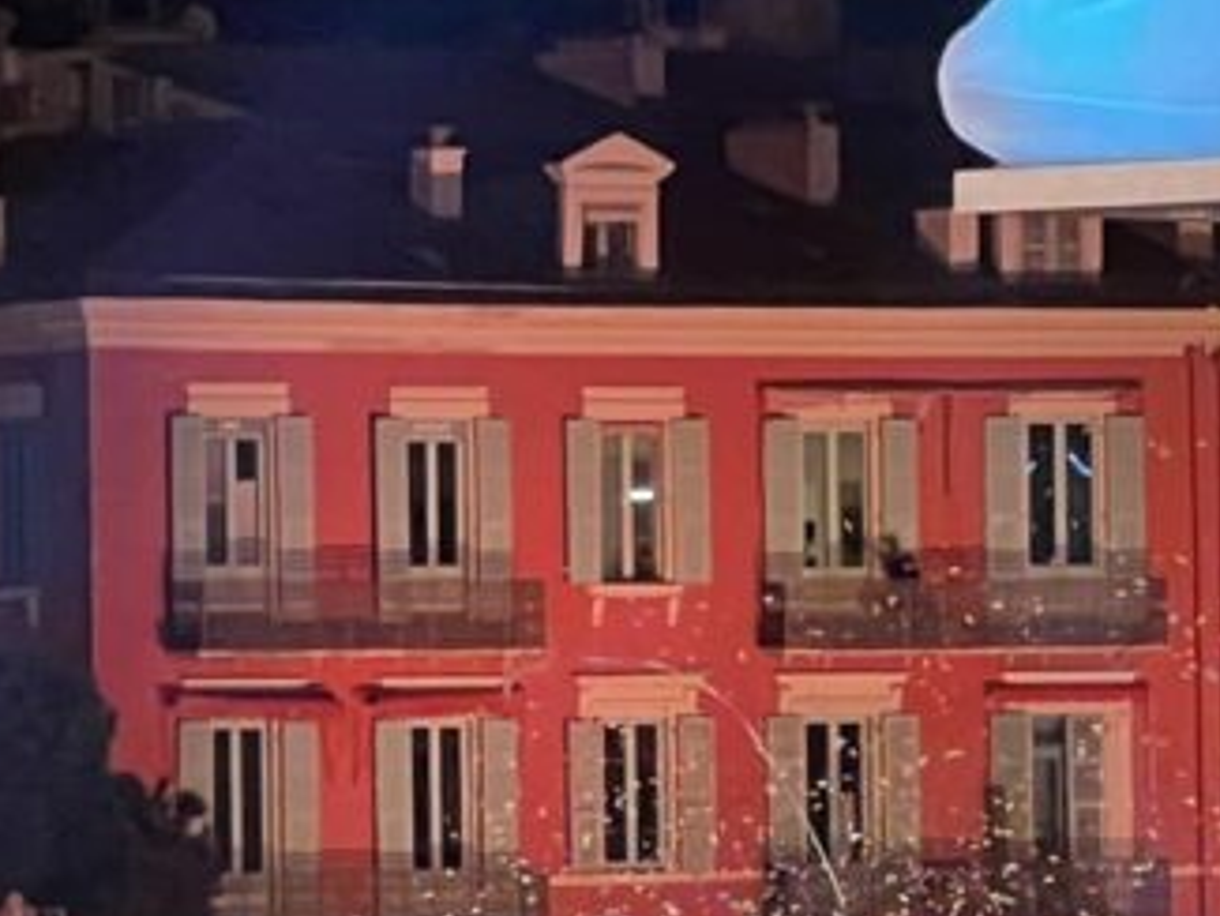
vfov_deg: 4.1
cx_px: 1164
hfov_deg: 5.4
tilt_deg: -0.4
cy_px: 777
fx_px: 12833
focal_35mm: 364
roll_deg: +1.1
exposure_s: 1/60
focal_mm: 9
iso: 250
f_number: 2.8
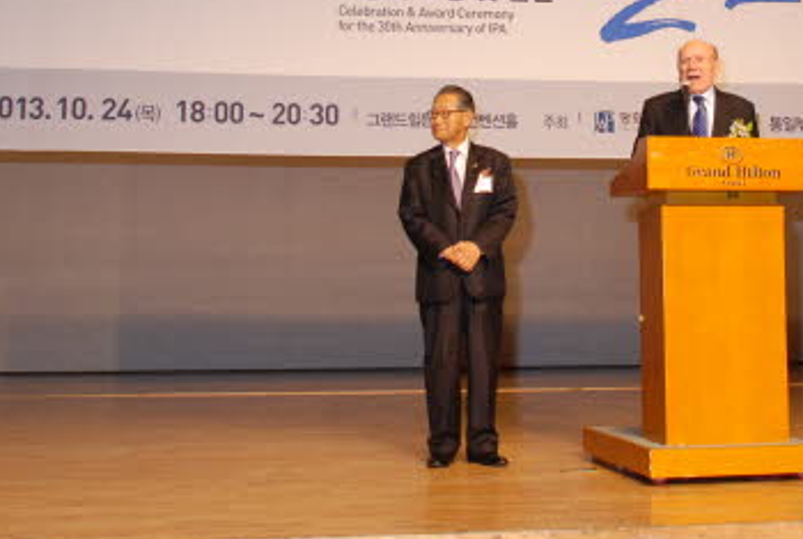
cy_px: 101
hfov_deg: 30.3
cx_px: 500
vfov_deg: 20.5
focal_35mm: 66
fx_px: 1475
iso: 640
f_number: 5
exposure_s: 1/40
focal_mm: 22
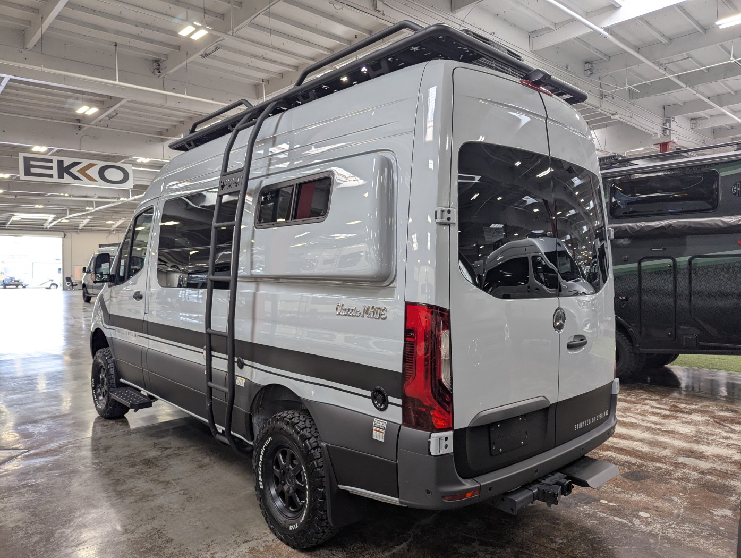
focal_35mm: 24
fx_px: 514
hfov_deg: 71.5
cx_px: 370
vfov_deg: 56.9
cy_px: 279
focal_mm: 6.81
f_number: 1.85
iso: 120
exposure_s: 1/120
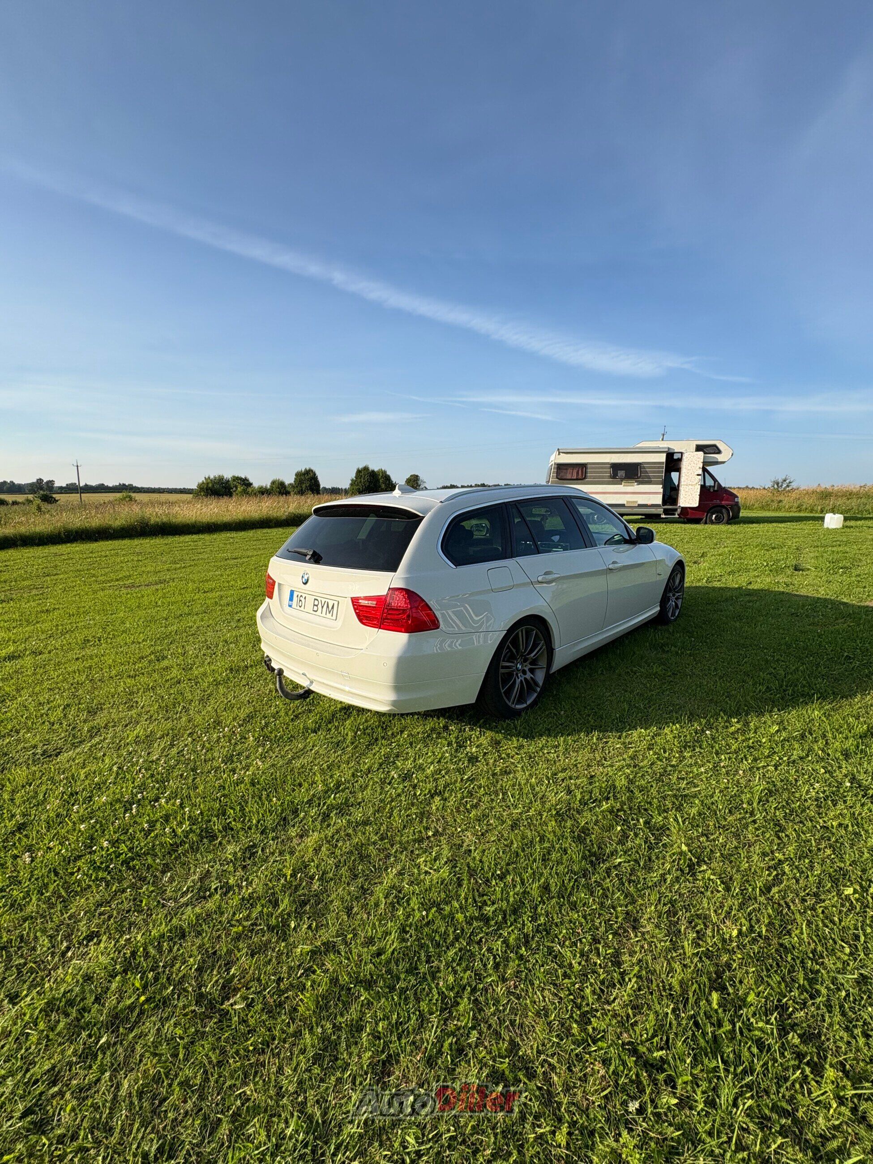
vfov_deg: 102.1
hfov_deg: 85.7
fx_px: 471
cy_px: 582
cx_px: 436
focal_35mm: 14
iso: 50
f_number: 2.2
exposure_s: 1/1709
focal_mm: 2.22
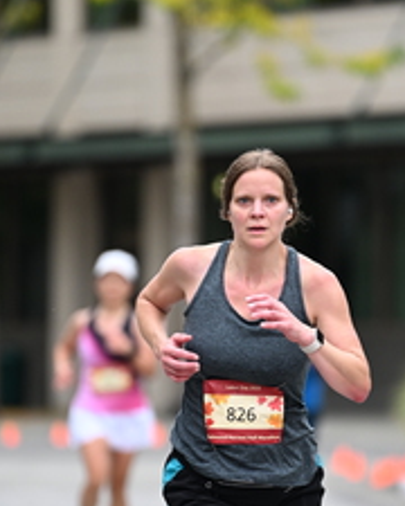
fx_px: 6877
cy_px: 301
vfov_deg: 4.2
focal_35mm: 459
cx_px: 233
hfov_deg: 3.4
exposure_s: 1/2000
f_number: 2.8
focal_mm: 200
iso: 640
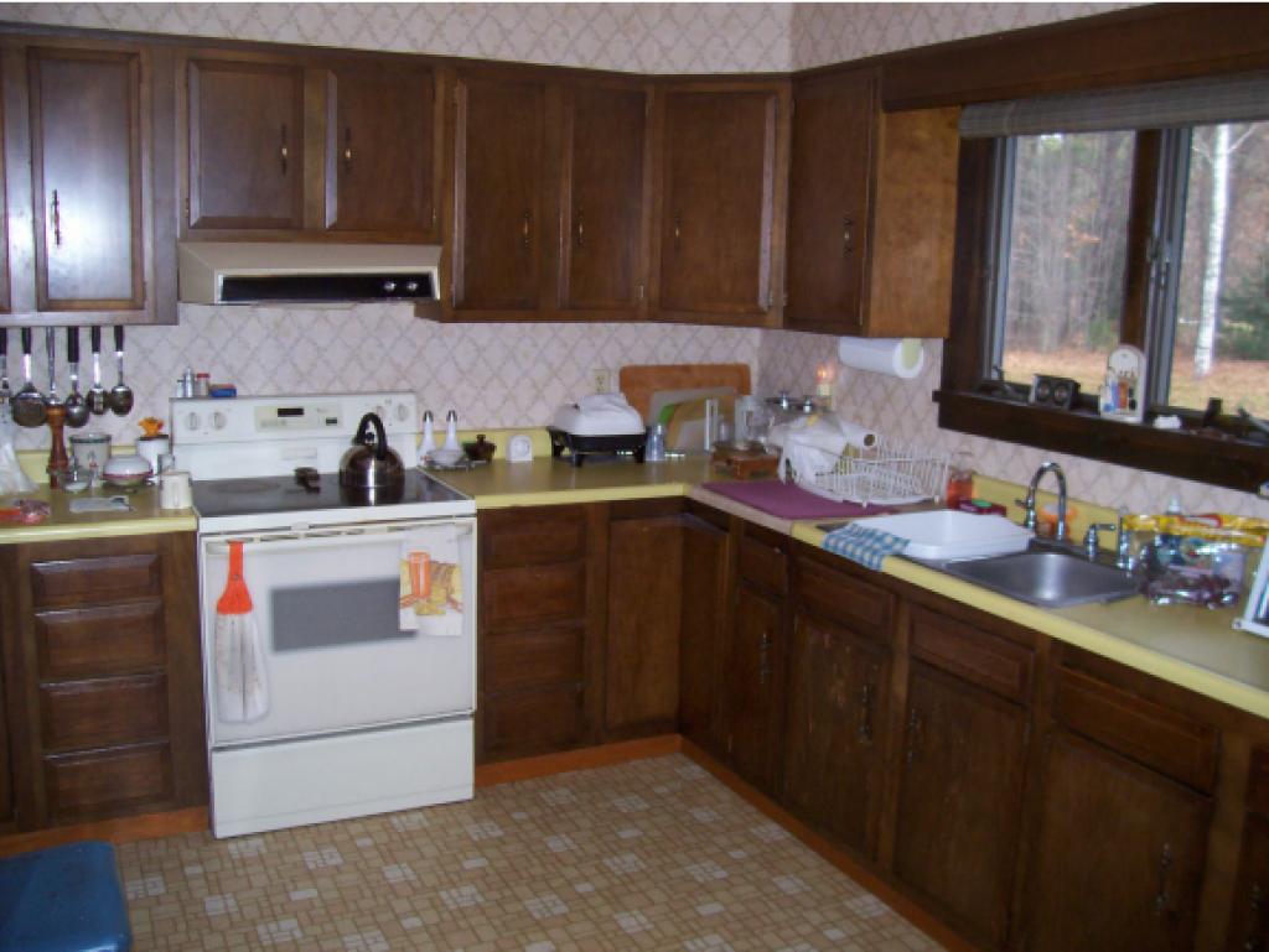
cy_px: 476
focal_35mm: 34
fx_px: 1247
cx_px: 634
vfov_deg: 41.8
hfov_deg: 53.9
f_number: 2.7
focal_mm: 5.6
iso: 140
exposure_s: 1/112
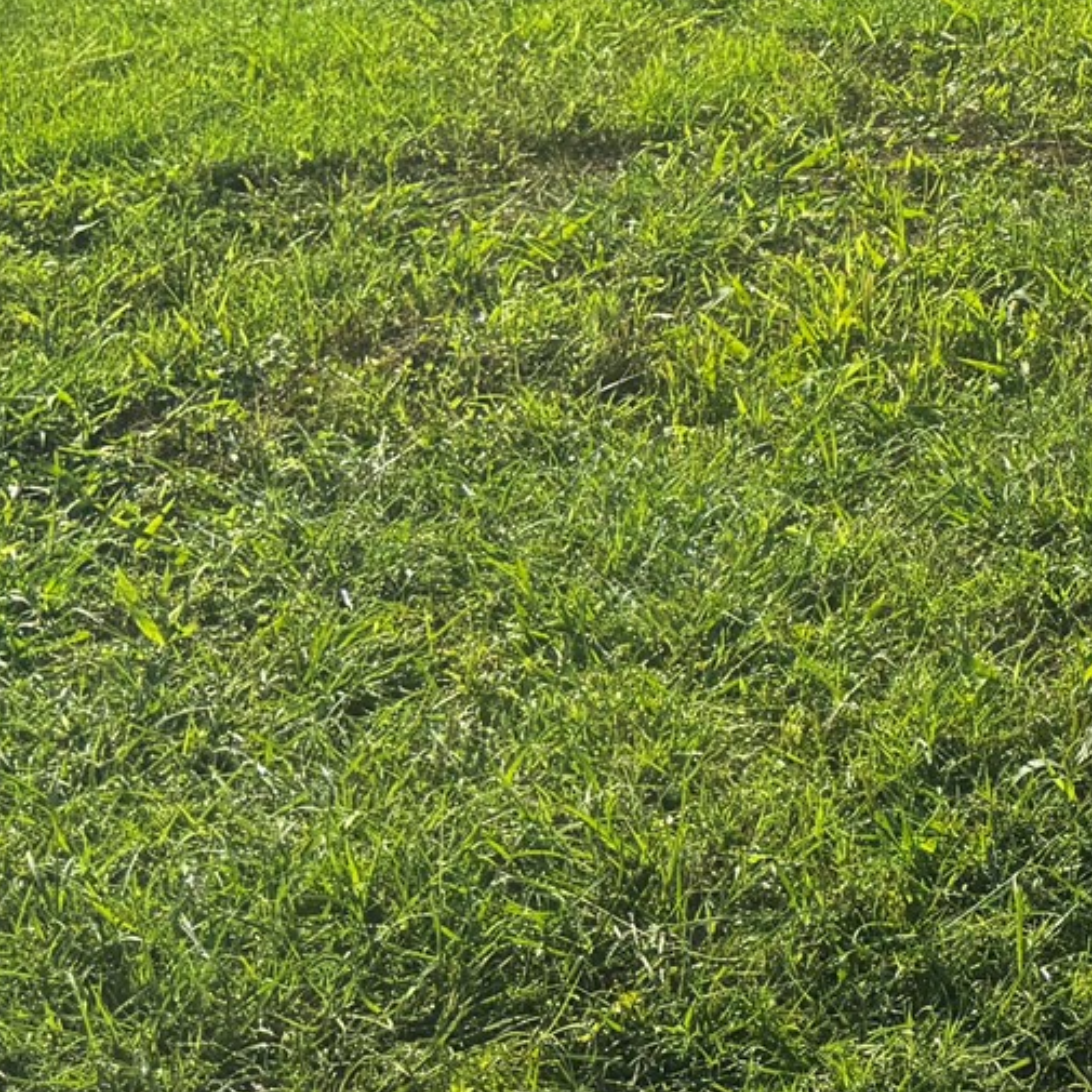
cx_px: 1702
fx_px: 3069
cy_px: -210
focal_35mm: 86
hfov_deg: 17.8
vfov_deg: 19.1
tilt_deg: -5.9
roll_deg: -1.1
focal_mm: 6.76
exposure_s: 1/2174
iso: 80
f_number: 1.78
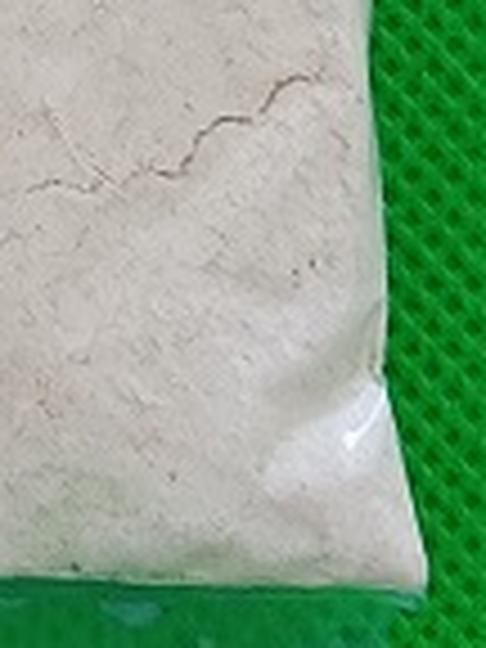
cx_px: -702
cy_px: -986
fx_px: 3463
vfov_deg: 9.4
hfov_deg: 7.5
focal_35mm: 185
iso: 160
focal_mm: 4.65
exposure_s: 1/50
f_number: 1.8
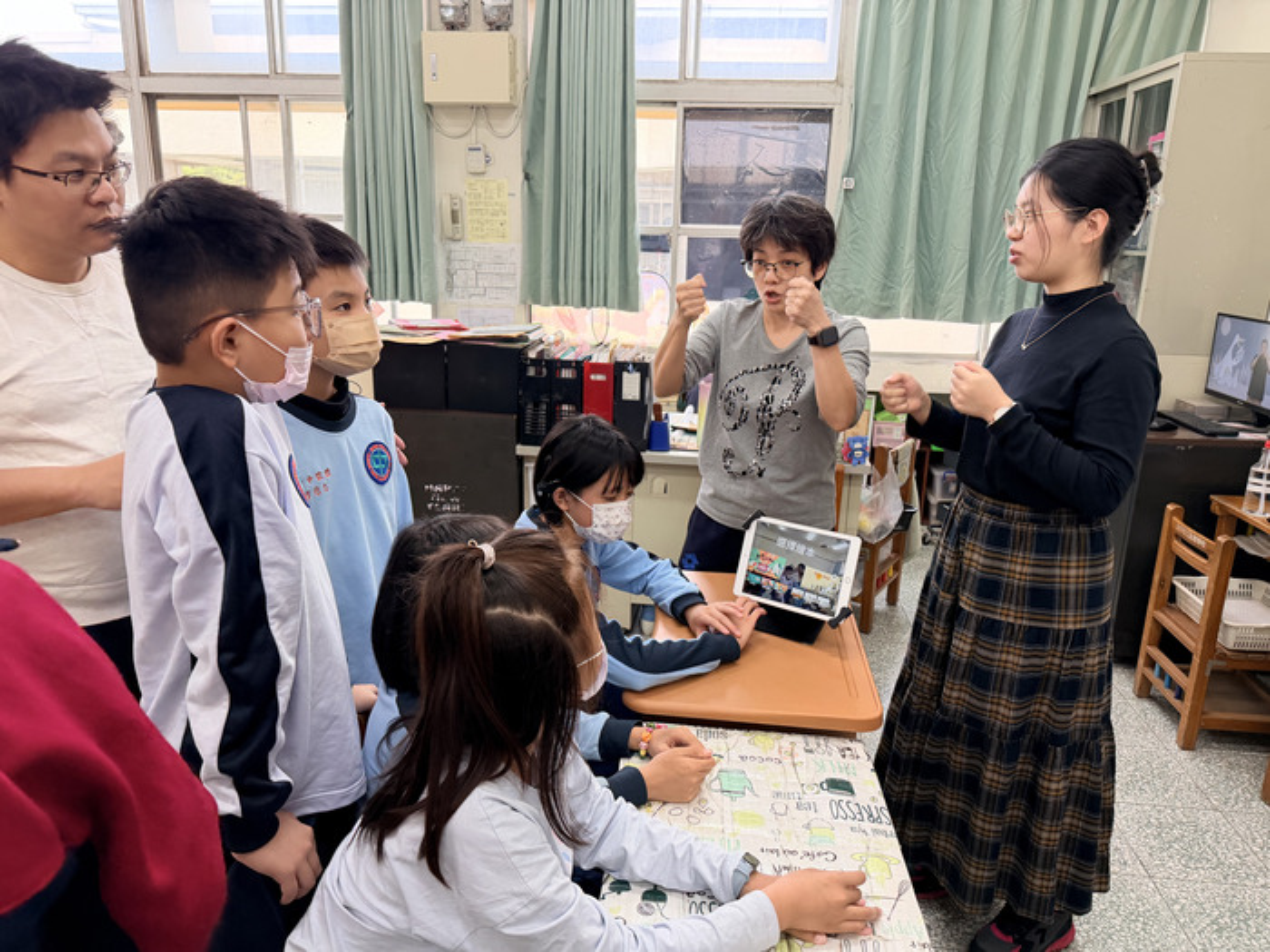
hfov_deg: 71.6
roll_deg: -2.0
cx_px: 635
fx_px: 881
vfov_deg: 56.8
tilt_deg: -15.2
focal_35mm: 24
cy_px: 476
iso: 250
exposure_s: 1/120
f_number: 1.78
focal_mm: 6.76
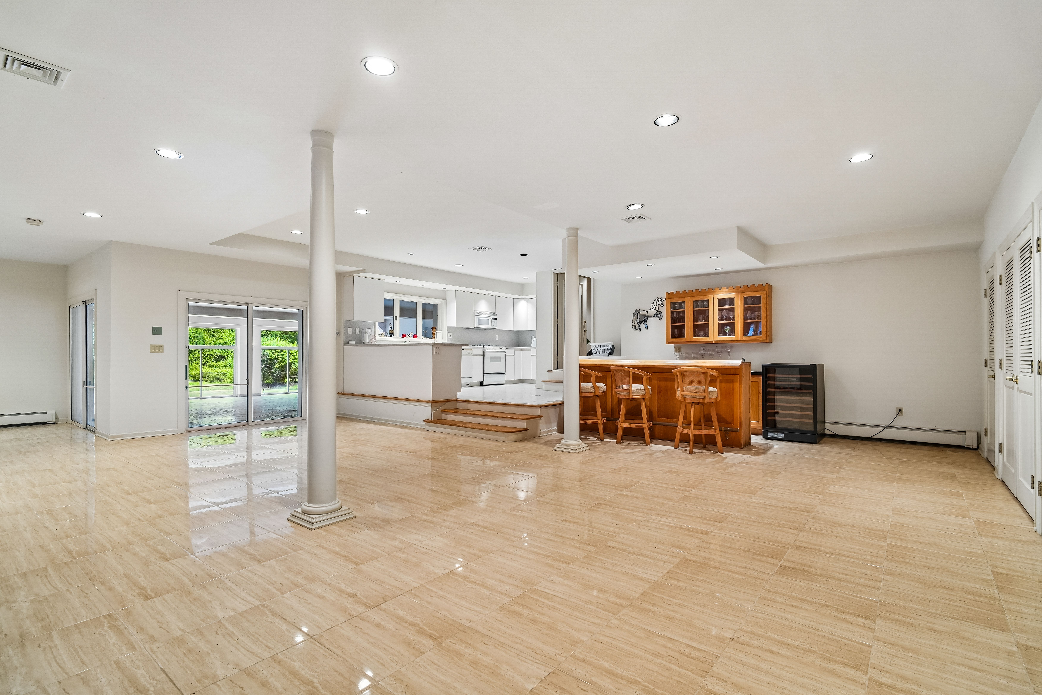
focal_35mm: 16
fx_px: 463
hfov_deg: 96.7
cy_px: 348
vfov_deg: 73.7
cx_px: 521
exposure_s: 1/3.33
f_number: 8
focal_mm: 16
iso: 400
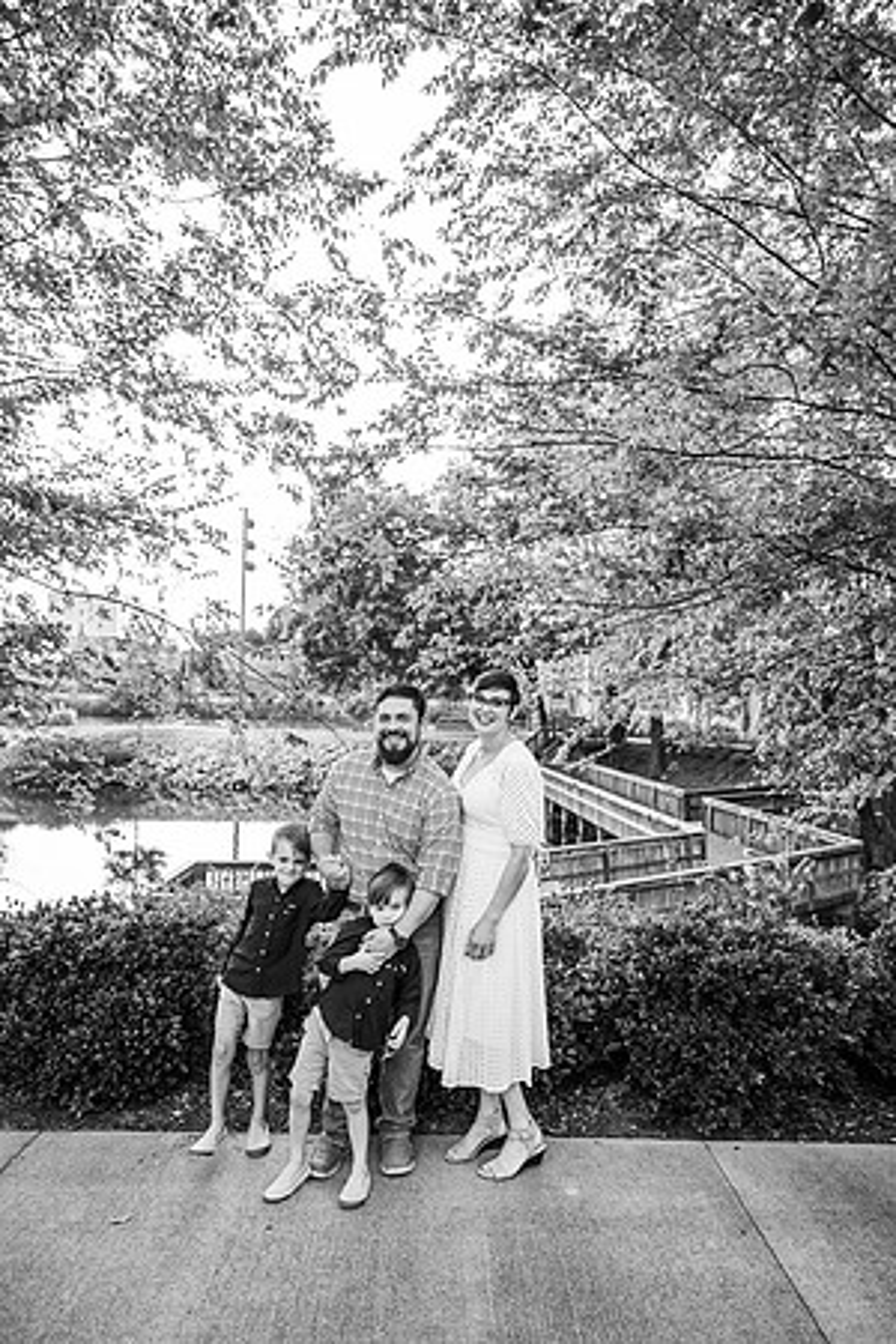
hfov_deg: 53.1
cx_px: 448
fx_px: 896
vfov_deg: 73.7
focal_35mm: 24
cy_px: 672
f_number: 3.2
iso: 320
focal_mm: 24
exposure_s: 1/200
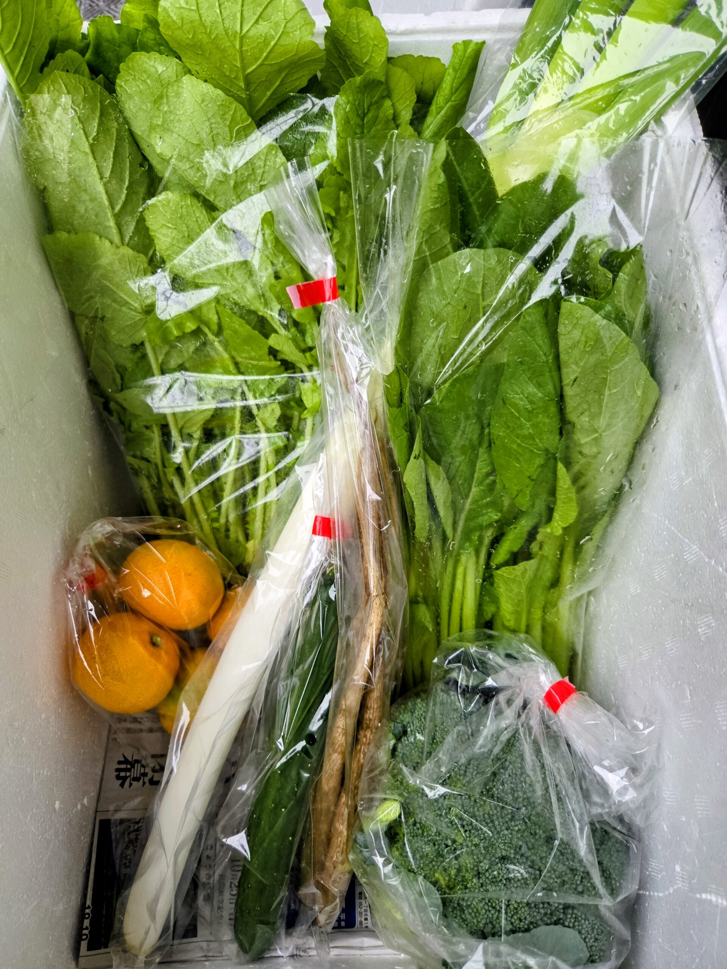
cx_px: 364
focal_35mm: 23
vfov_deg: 73.9
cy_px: 484
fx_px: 644
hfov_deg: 58.9
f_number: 1.8
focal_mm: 5.4
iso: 200
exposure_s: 1/180
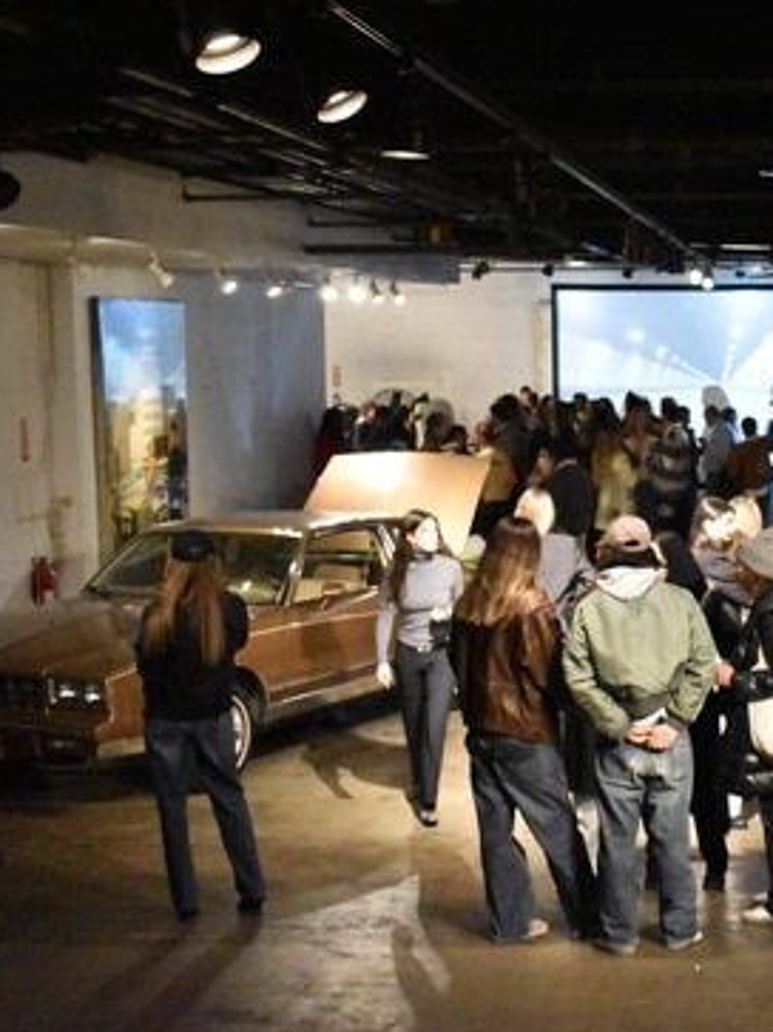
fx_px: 1847
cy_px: 549
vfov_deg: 31.2
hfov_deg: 22.8
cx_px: 747
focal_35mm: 62
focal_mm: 26
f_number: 4
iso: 12800
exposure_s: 1/50
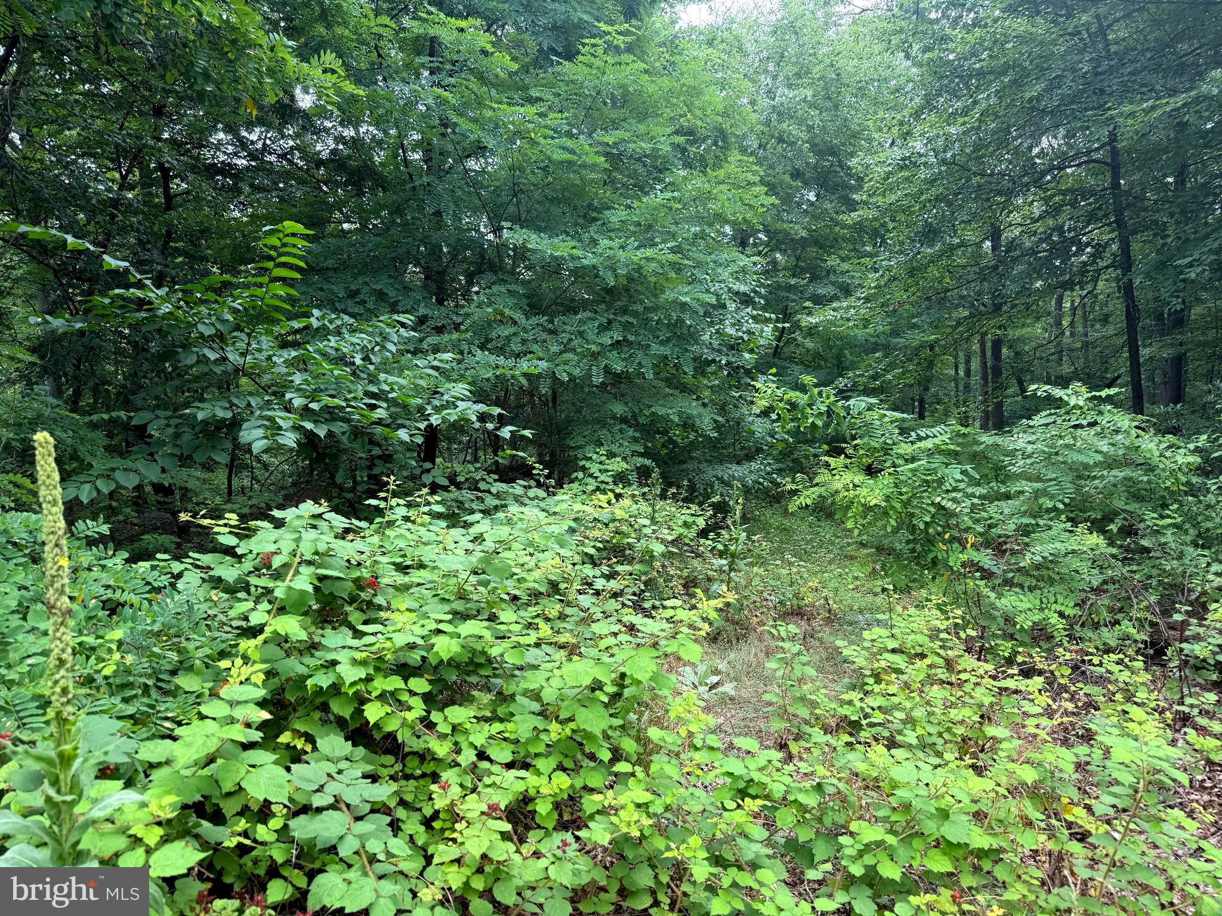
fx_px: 847
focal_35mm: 24
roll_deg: -1.2
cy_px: 458
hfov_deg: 71.6
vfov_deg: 56.8
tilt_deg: -9.1
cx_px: 611
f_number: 1.78
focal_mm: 6.76
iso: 80
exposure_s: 1/459
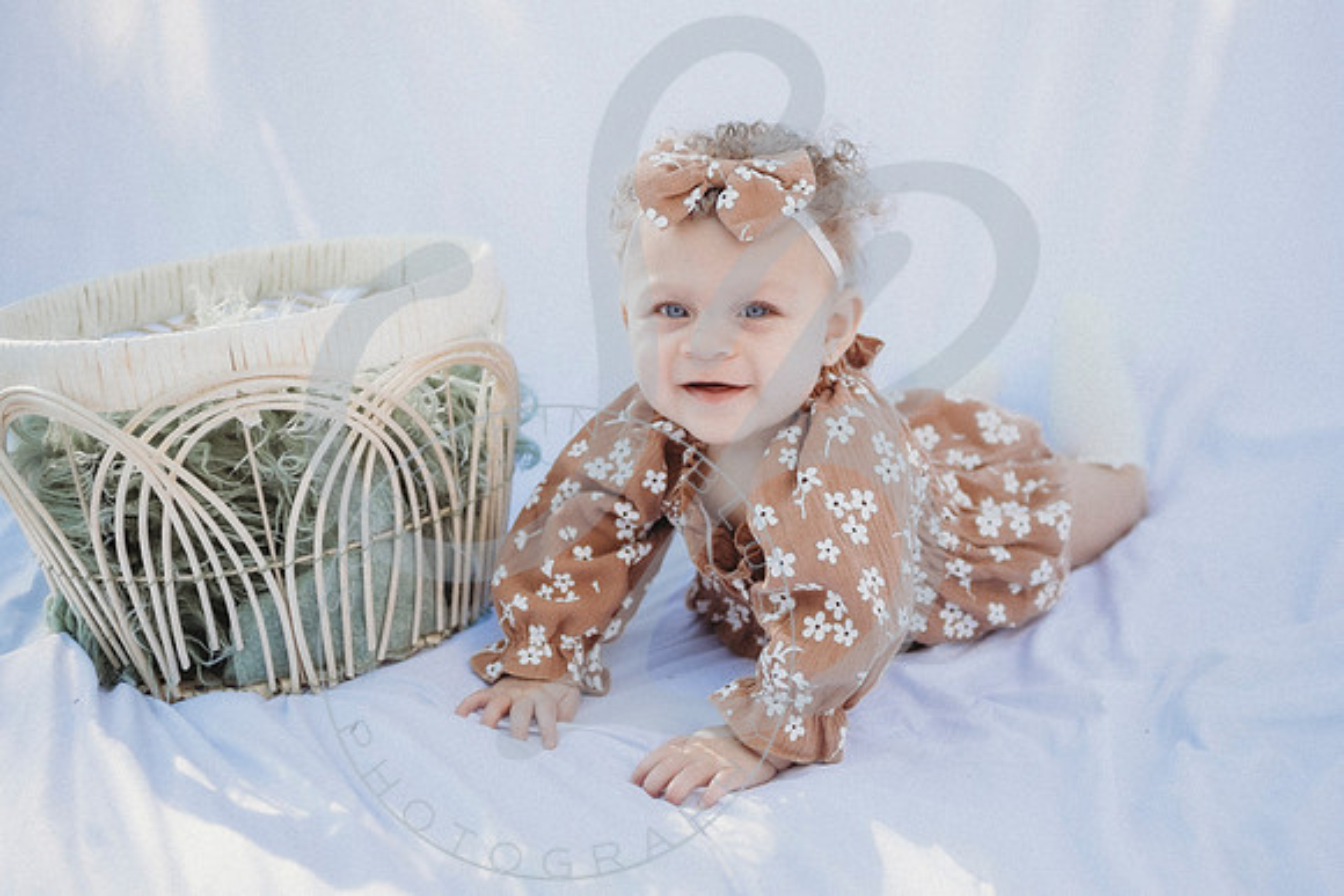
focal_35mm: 53
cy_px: 382
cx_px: 699
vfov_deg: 25.7
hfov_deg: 37.8
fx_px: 1964
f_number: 2.8
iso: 200
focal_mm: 42
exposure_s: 1/400
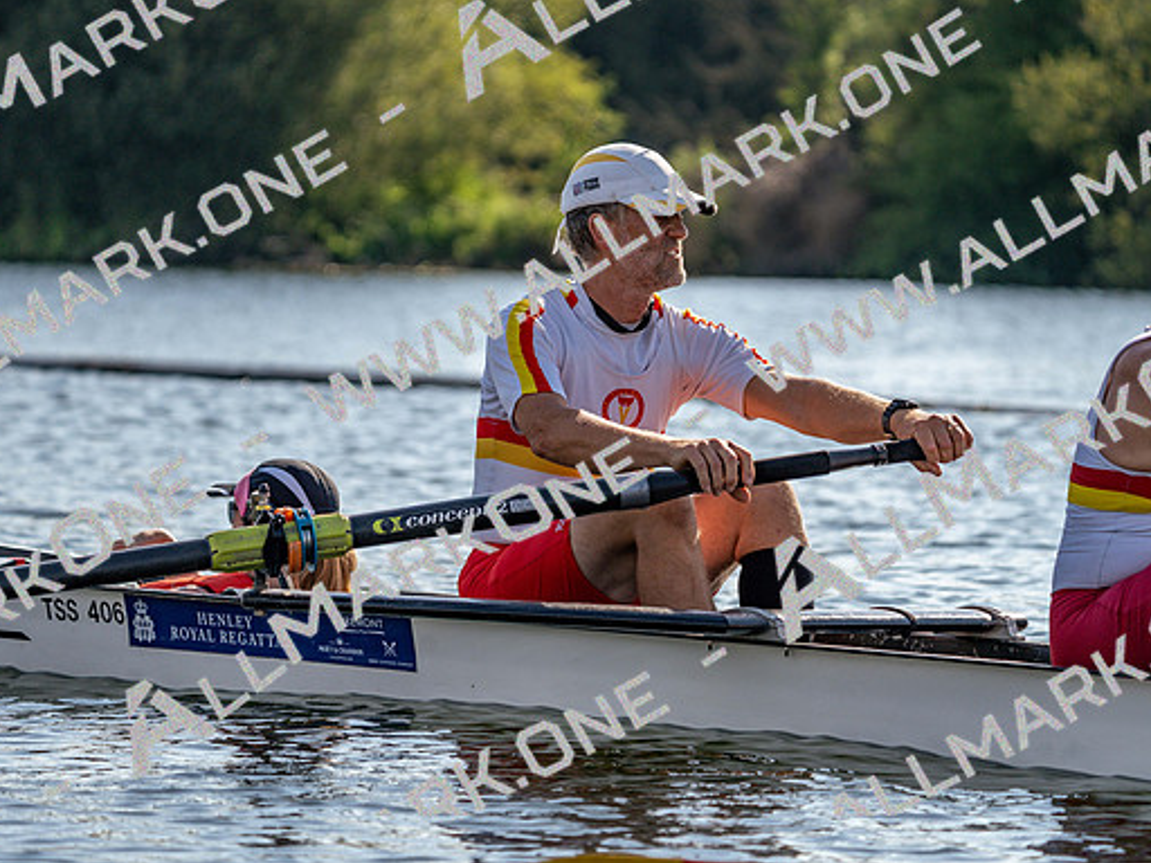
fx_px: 7249
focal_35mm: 218
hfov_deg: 9.1
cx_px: 582
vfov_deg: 6.8
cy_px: 430
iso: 200
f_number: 5.6
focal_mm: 200
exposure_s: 1/1600
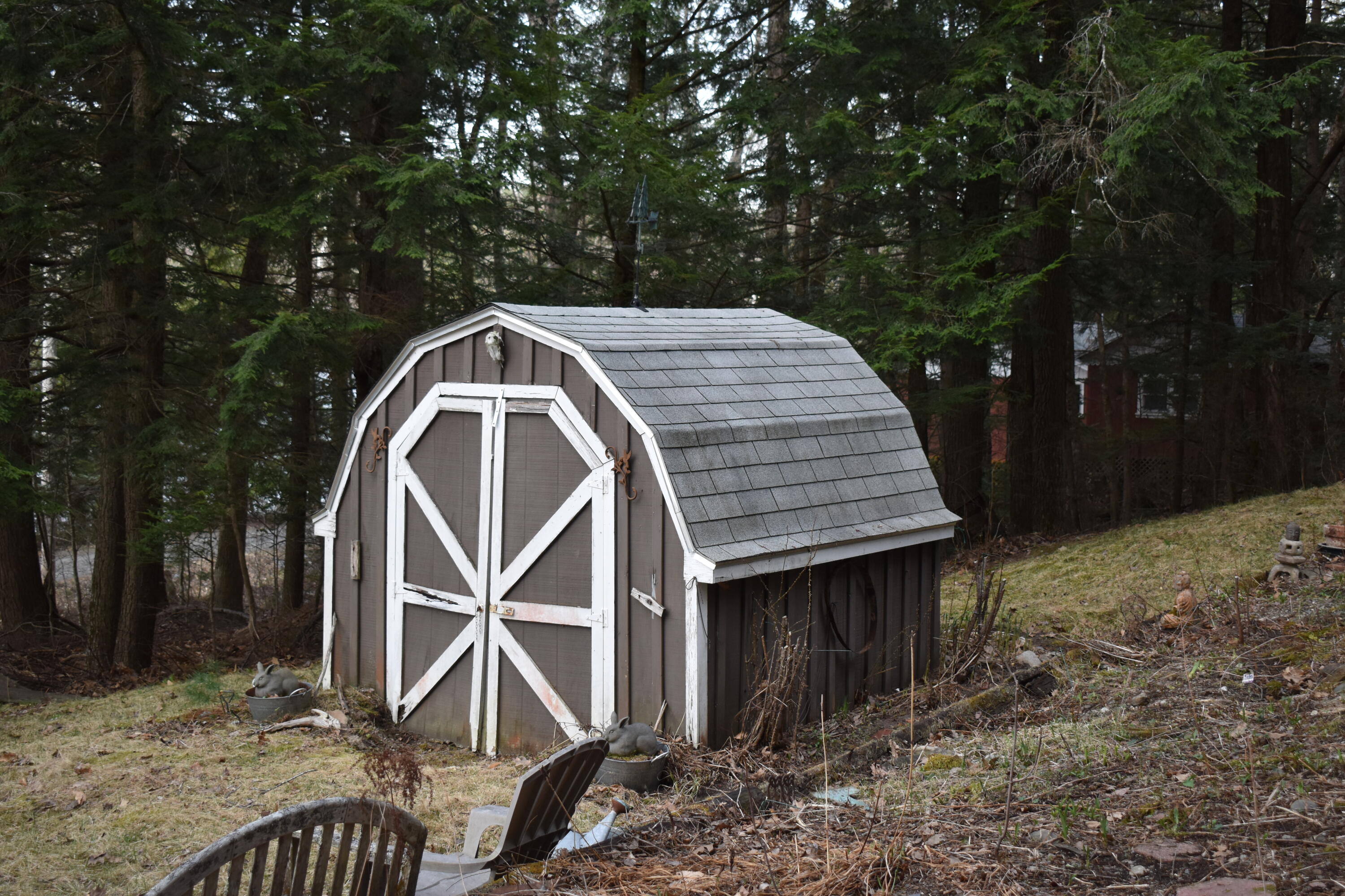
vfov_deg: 28.1
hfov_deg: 41.1
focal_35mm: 48
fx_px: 1793
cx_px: 672
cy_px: 448
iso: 560
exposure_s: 1/250
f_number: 4.5
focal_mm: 32
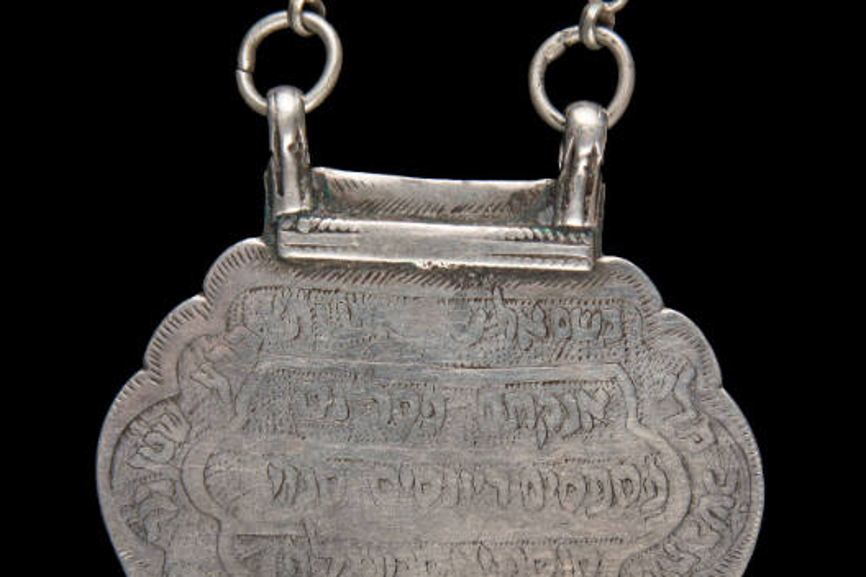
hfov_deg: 20.4
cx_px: 431
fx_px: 2405
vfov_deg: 13.6
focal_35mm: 100
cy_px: 428
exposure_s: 1/2.5
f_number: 11
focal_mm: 66
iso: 100
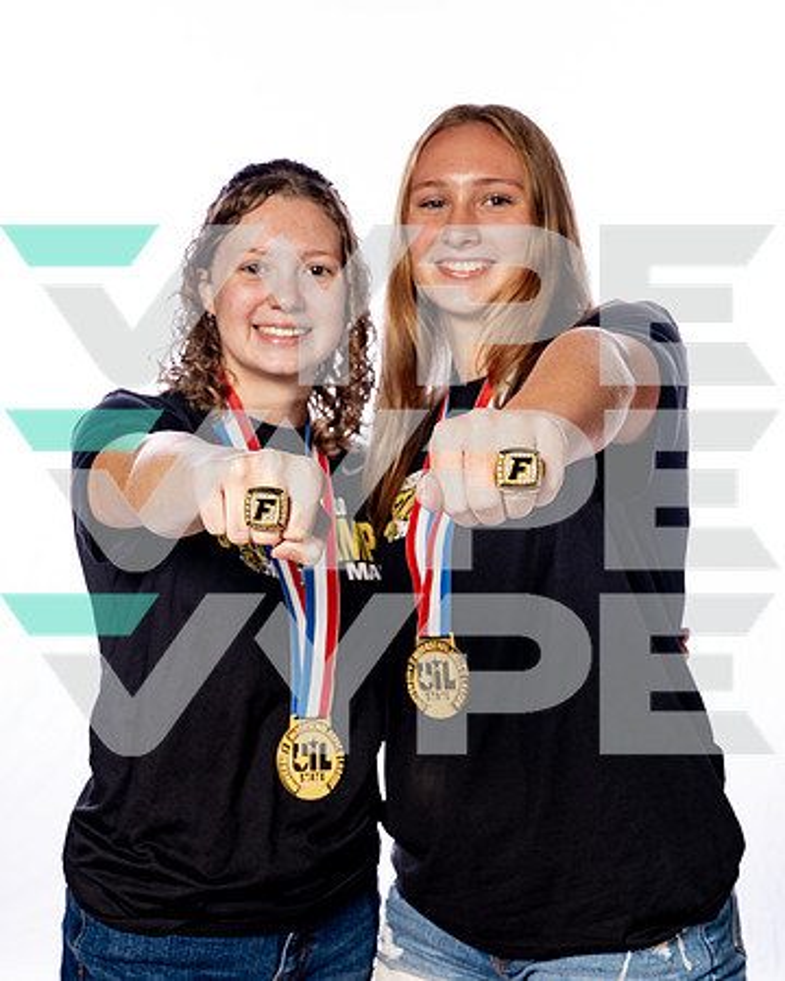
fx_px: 1554
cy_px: 490
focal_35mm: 53
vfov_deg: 35.1
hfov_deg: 28.3
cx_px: 360
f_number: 7.1
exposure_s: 1/250
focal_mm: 38
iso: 250
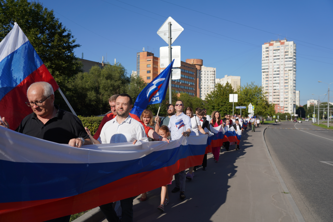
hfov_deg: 60.3
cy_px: 111
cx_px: 166
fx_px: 287
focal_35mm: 31
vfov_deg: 42.3
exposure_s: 1/1250
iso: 100
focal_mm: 31
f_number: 4
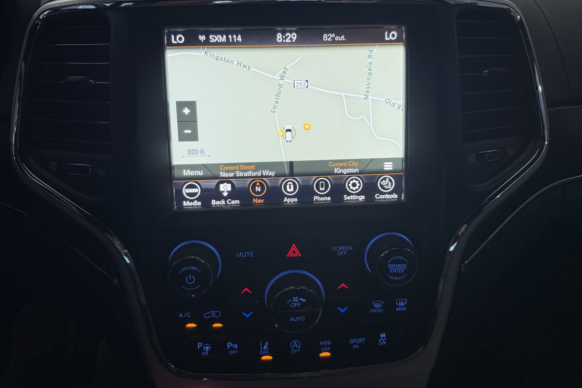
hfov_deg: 71.5
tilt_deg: -27.0
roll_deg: -0.3
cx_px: 291
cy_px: 176
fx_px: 404
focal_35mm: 25
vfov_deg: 51.2
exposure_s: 1/120
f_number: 1.78
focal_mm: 6.76
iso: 160
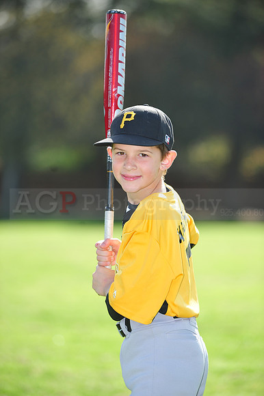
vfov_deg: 10.3
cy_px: 198
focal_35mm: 200
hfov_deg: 6.9
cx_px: 132
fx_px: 2202
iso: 400
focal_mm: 200
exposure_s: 1/1250
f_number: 4.5
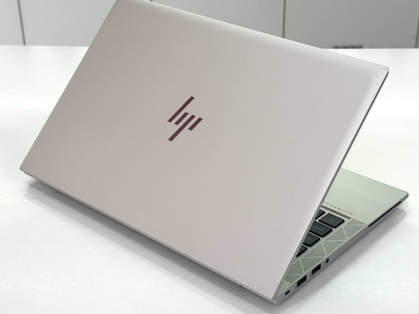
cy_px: 150
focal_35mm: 64
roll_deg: +1.5
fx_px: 775
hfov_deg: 30.3
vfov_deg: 22.9
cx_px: 206
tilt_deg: -28.6
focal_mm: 6.76
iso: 50
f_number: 1.78
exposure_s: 1/172
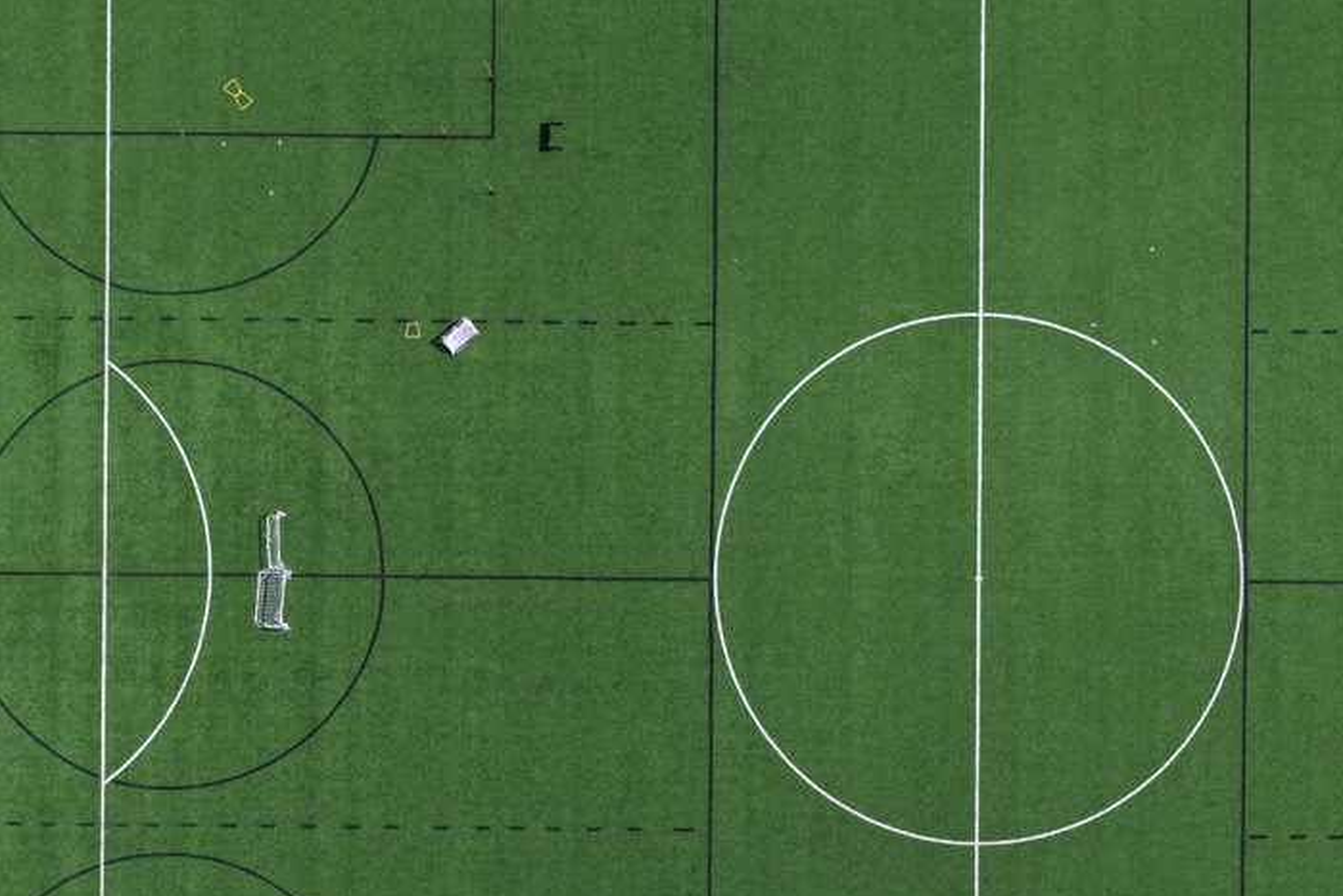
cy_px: 766
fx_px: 1791
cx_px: 750
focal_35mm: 48
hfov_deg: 41.0
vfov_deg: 27.3
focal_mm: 14.45
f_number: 2.8
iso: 100
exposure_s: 1/1600
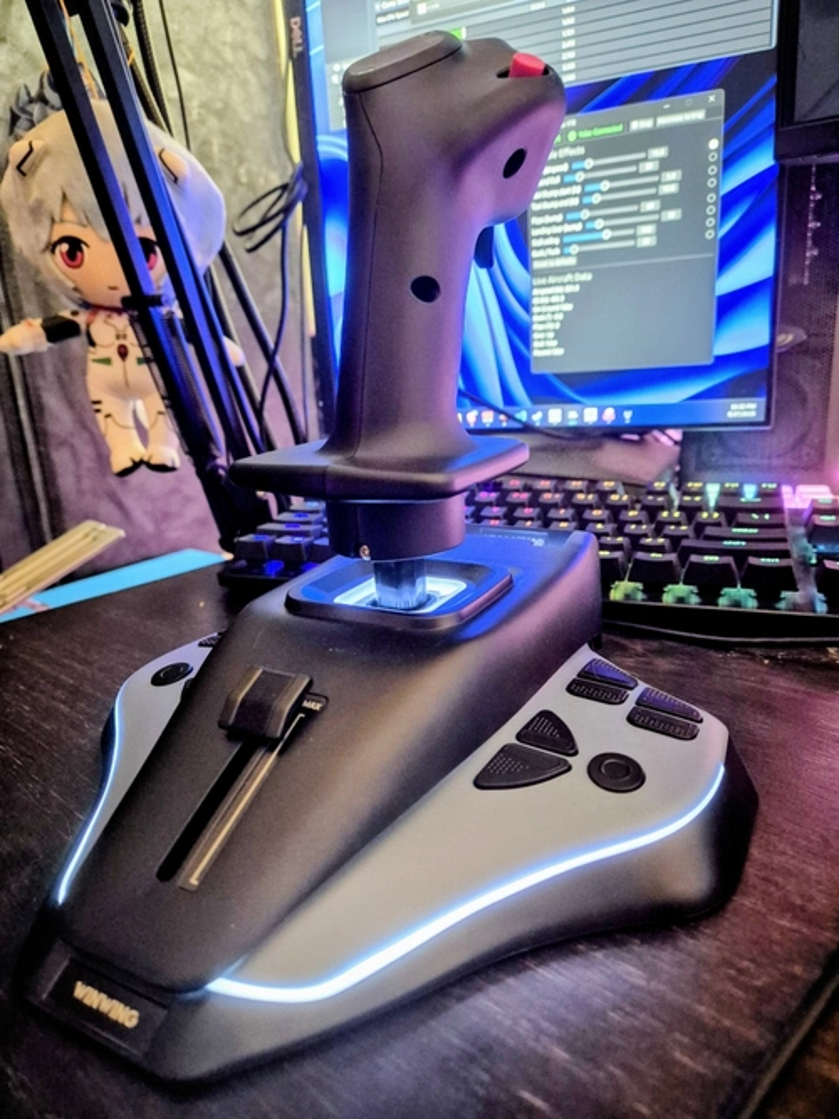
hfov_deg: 58.9
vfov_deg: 73.9
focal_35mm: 23
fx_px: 744
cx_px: 420
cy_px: 560
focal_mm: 5.4
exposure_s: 1/29
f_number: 1.8
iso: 1250
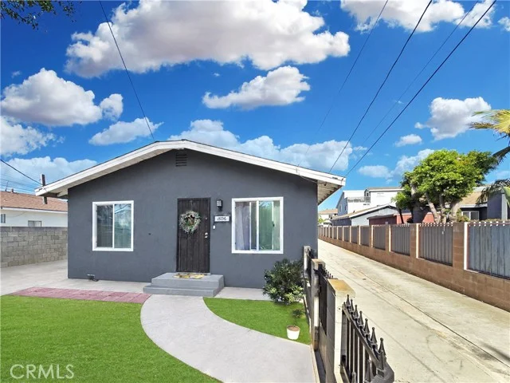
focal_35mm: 13
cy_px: 192
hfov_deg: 106.2
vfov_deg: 89.9
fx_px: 192
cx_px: 255
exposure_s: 1/1864
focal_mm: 2.2
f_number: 2.2
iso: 50
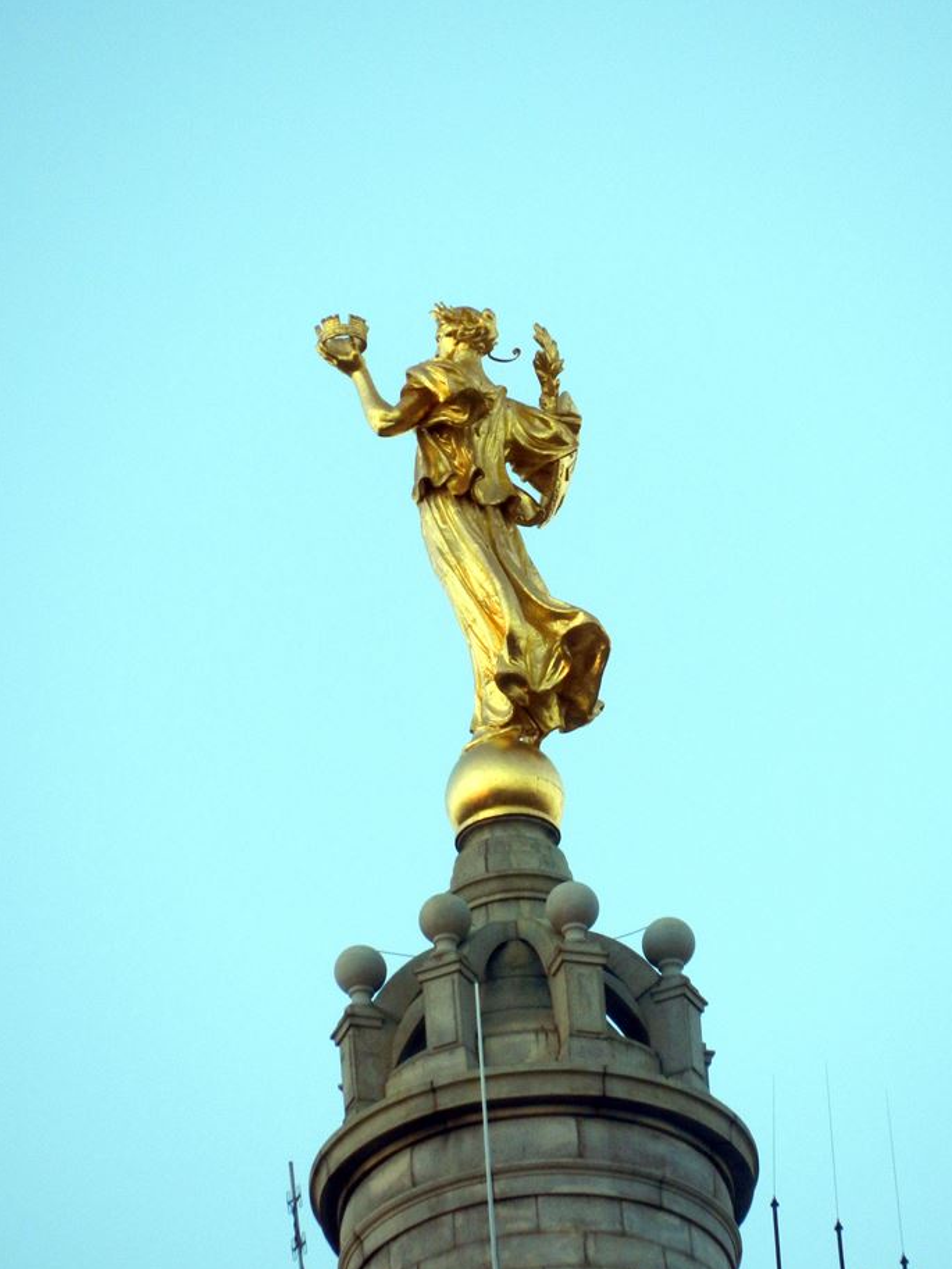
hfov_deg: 1.8
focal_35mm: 821
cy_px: 574
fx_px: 30098
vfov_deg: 2.4
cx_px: 528
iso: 250
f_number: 5.7
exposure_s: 1/100
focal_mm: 130.2
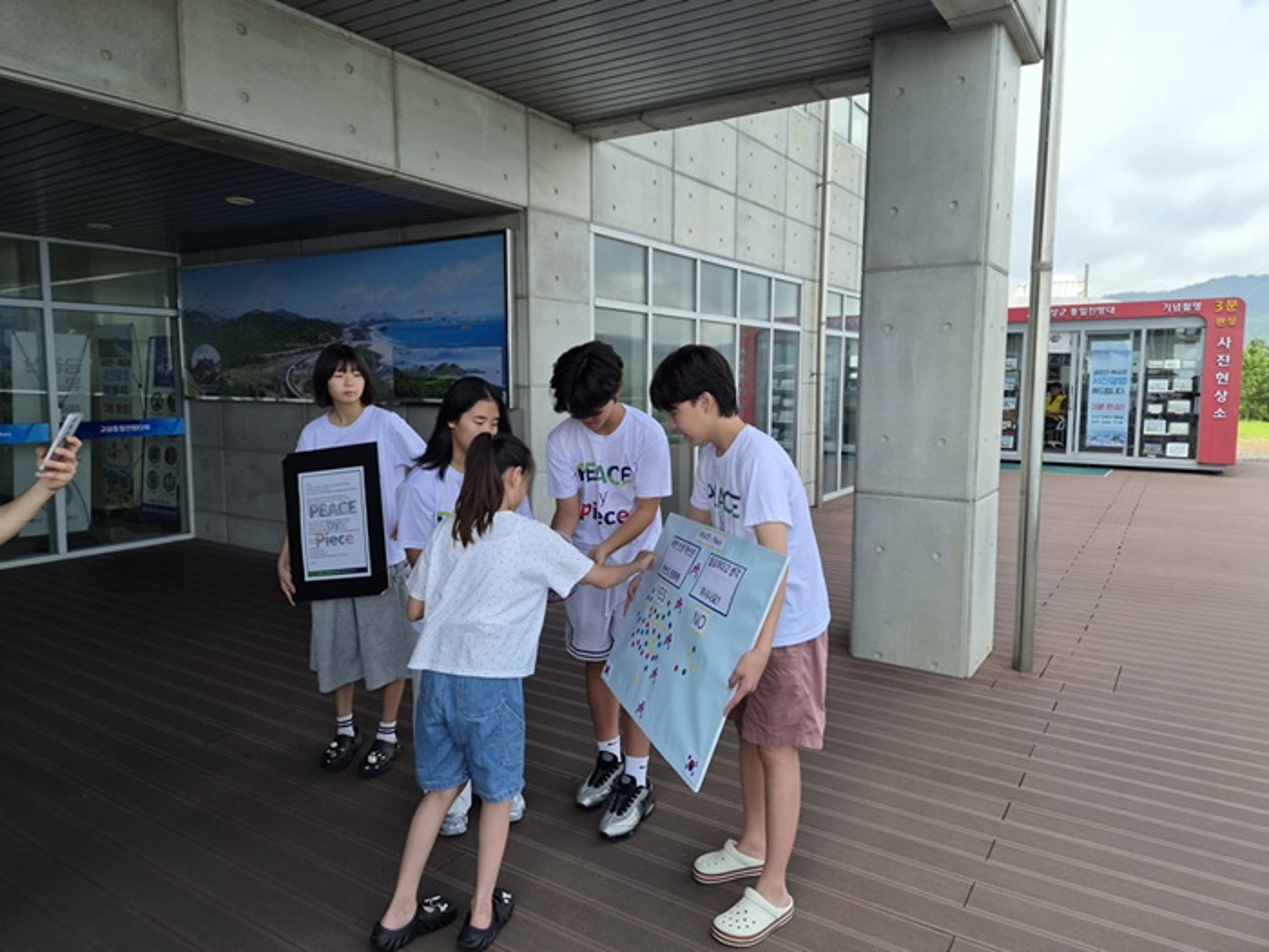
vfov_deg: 58.9
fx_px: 843
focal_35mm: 23
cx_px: 634
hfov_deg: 73.9
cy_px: 476
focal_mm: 5.4
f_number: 1.8
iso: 80
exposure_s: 1/2440
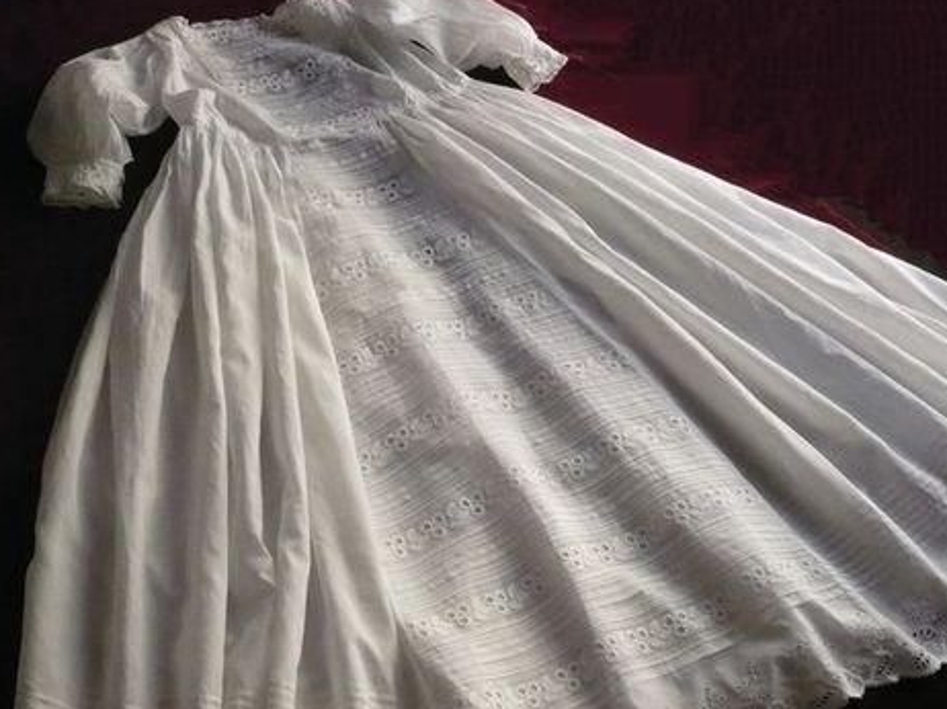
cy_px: 461
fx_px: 1449
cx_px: 465
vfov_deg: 27.4
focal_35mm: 53
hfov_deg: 36.2
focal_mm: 5.8
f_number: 2.8
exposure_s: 1/500
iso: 400
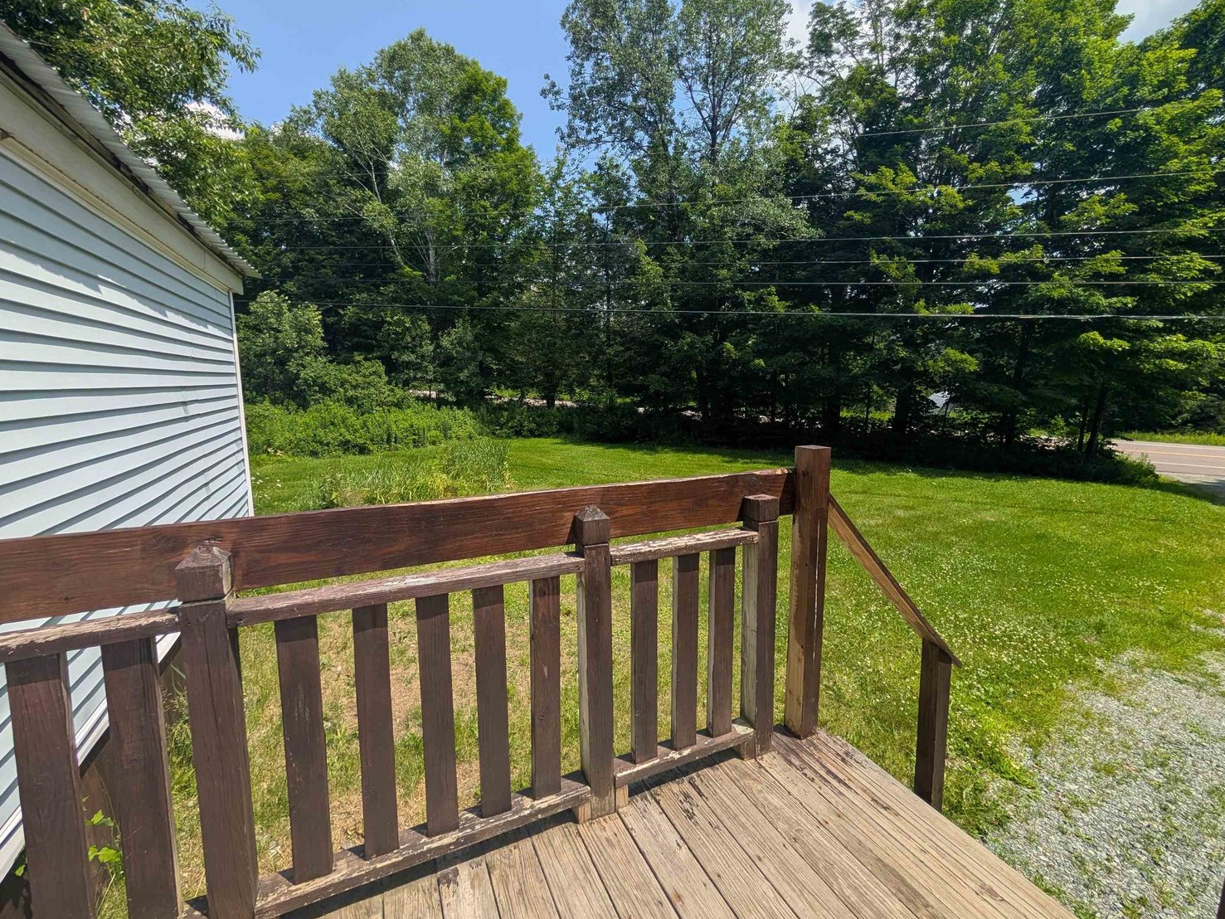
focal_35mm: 13
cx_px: 594
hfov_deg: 106.1
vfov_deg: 89.9
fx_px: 460
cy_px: 439
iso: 46
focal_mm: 2.02
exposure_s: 1/2660
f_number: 1.7
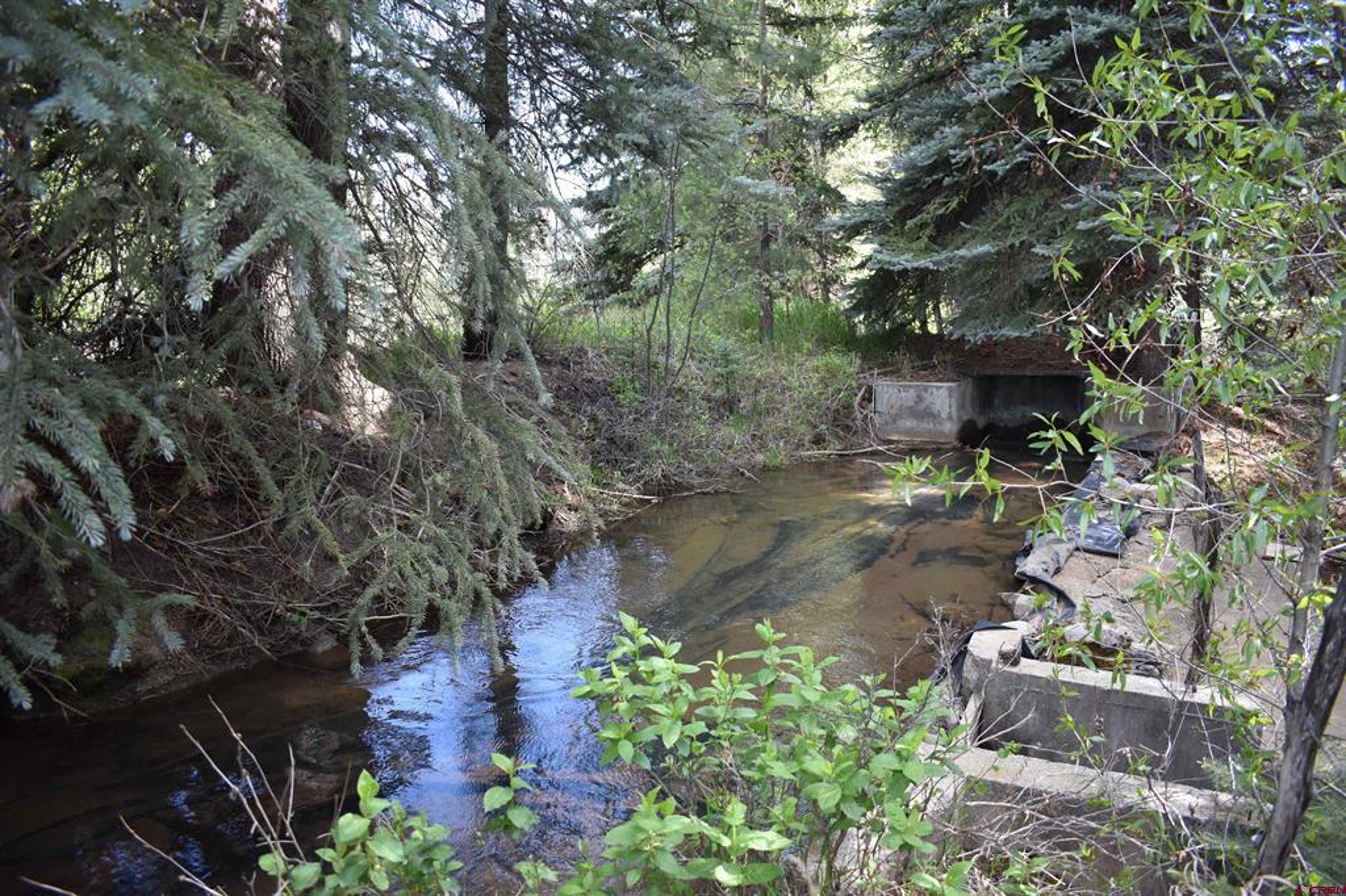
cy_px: 448
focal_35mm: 27
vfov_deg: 47.9
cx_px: 673
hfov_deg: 67.4
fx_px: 1009
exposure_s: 1/250
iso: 560
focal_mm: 18
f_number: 3.5
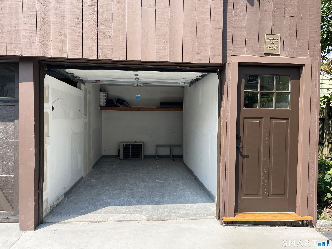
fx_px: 249
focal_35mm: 26
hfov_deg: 67.3
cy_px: 124
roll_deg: -0.6
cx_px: 166
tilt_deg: -0.5
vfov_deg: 53.1
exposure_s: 1/1151
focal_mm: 5.1
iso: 50
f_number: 1.6
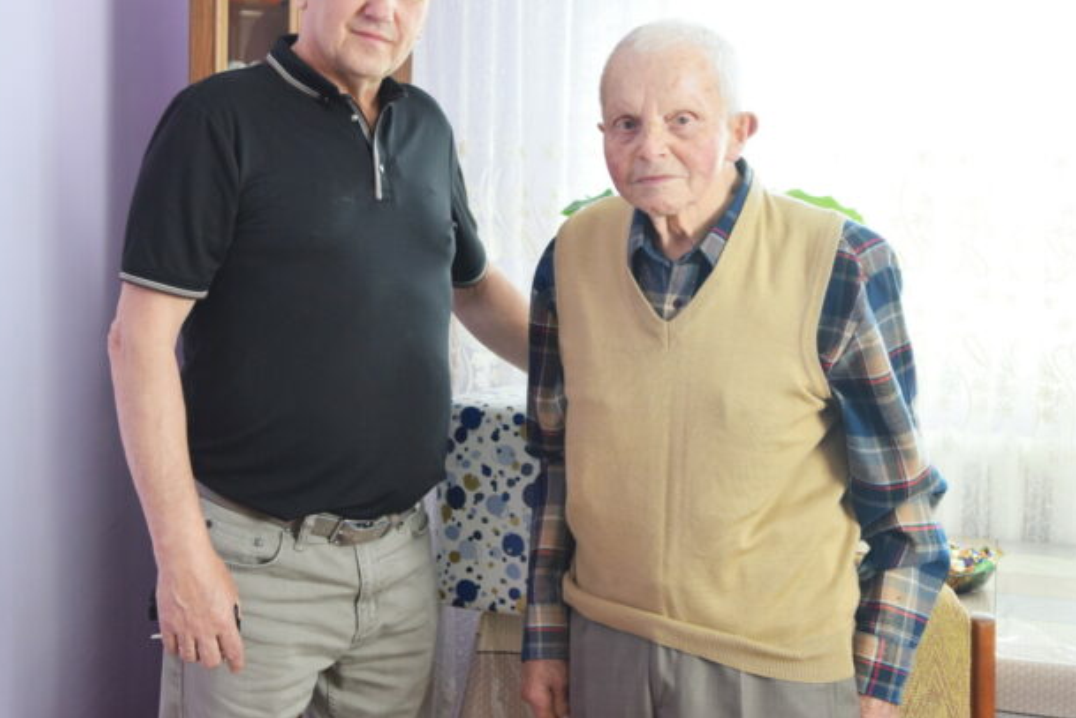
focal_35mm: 53
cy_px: 281
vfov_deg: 25.5
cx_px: 521
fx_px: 1584
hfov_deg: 37.5
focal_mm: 28
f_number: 4
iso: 800
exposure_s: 1/60
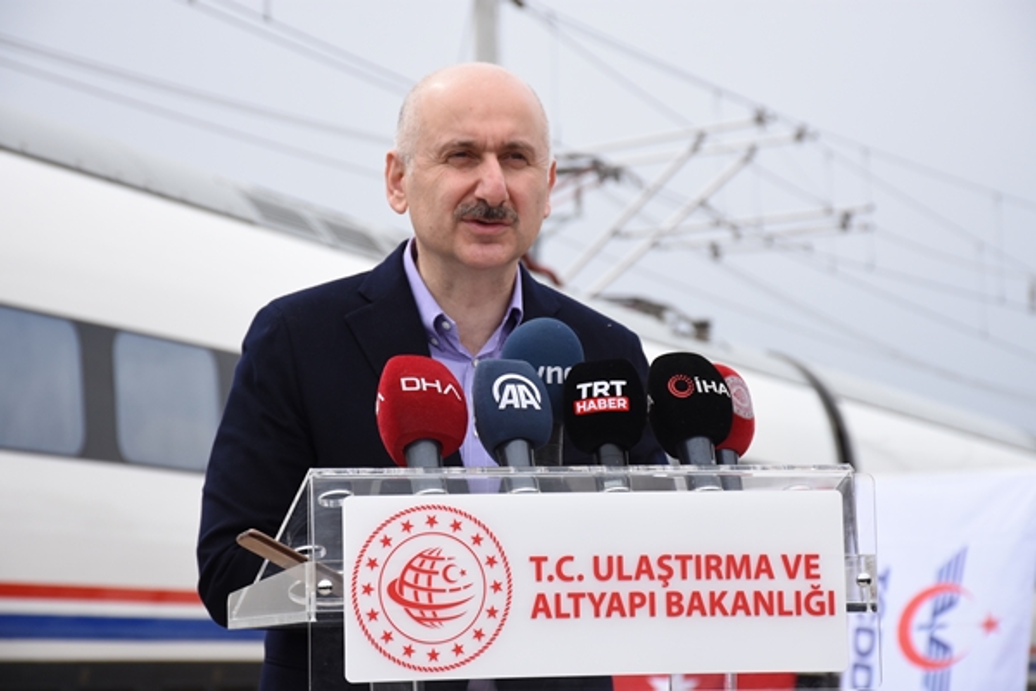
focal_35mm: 142
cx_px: 518
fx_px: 4101
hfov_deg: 14.4
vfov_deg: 9.6
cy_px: 346
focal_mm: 95
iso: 500
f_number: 8
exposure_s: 1/1000
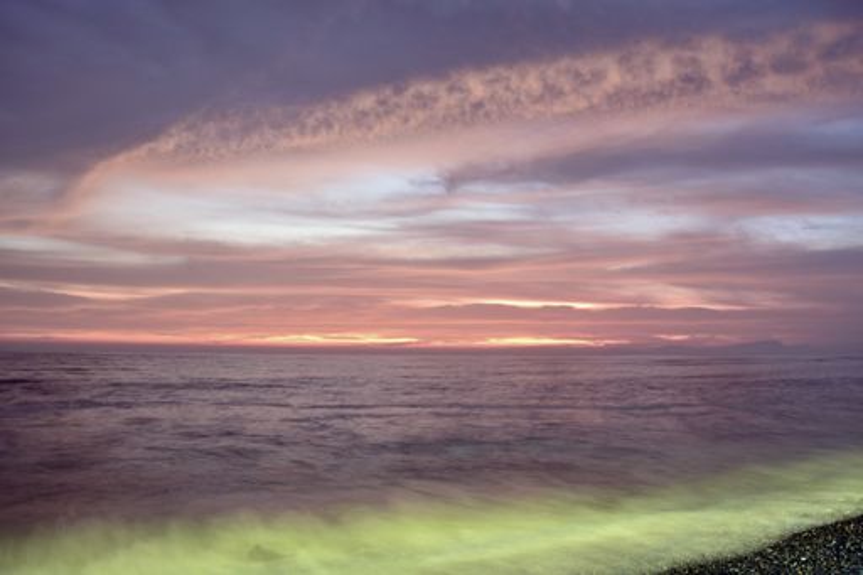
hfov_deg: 67.4
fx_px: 647
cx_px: 432
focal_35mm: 27
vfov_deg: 47.9
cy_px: 288
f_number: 5.6
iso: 250
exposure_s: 3
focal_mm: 18
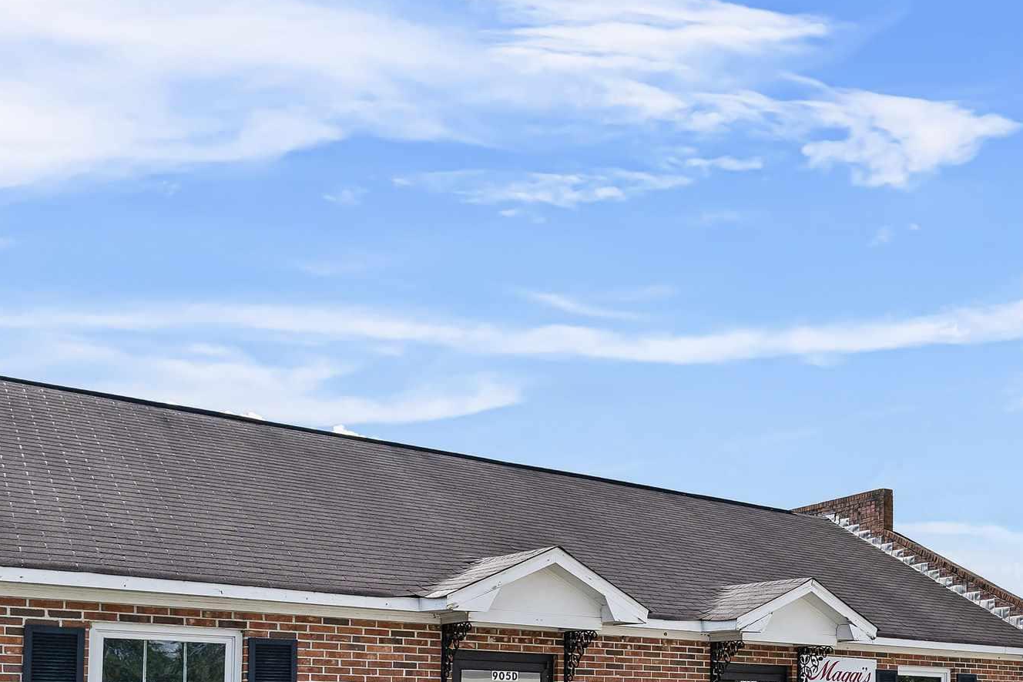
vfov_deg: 32.1
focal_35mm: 38
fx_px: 1084
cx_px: 884
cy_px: 685
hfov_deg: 46.5
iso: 200
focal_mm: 11
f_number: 6.3
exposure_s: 1/640
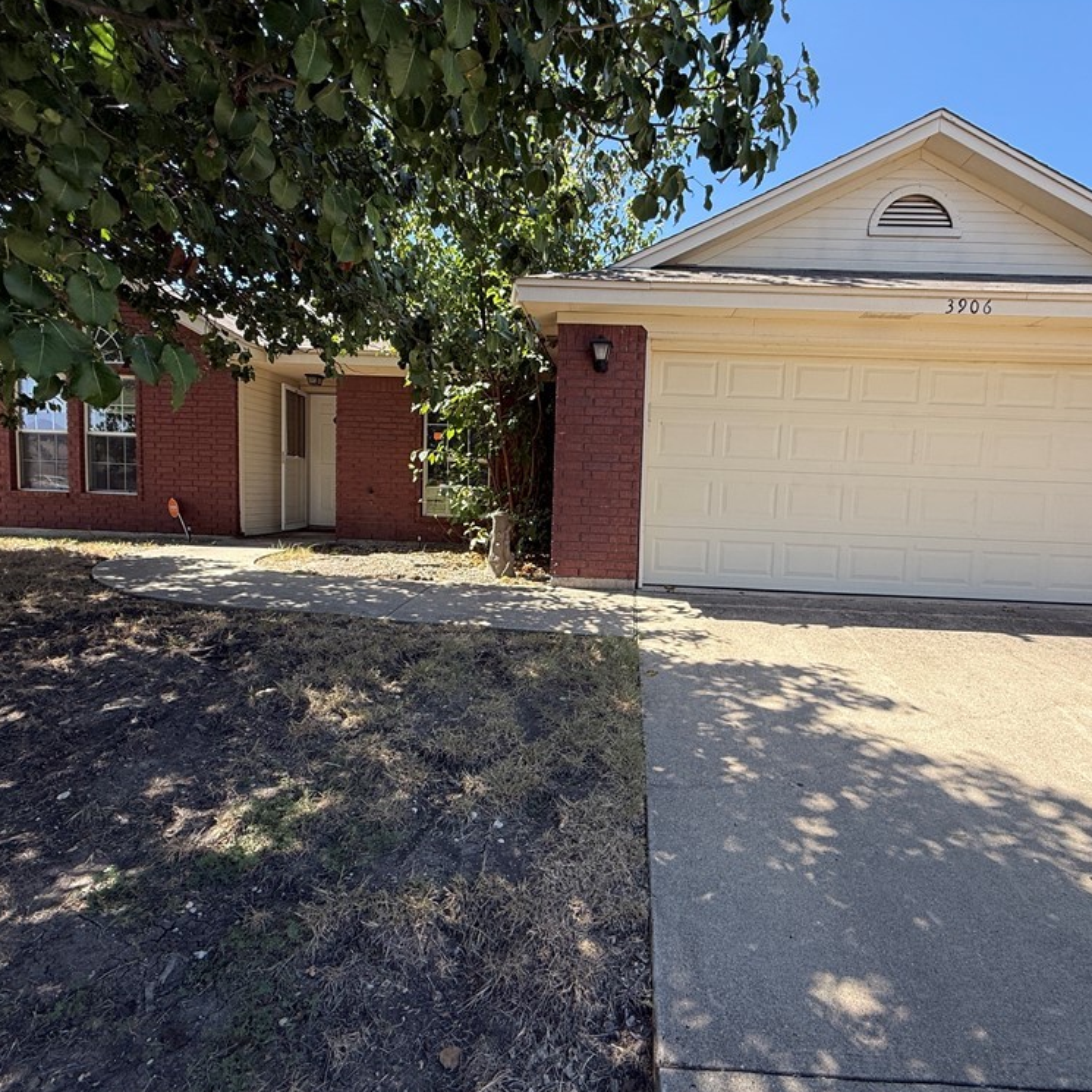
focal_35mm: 17
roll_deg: -2.3
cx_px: 607
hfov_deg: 83.7
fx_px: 607
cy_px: 542
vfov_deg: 84.0
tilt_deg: -3.8
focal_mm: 2.22
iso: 50
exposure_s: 1/527
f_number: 2.2
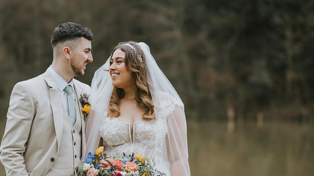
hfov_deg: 16.5
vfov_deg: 9.3
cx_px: 126
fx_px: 1082
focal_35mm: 130
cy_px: 100
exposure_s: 1/1000
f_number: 2
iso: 160
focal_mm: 85
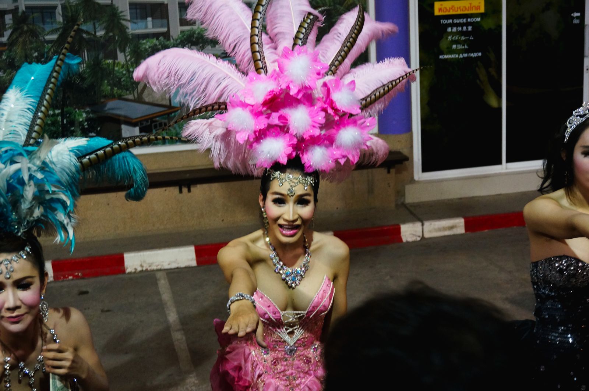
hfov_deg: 37.9
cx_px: 294
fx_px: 858
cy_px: 196
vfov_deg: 25.7
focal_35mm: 52
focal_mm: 35
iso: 1600
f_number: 5.6
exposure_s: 1/60
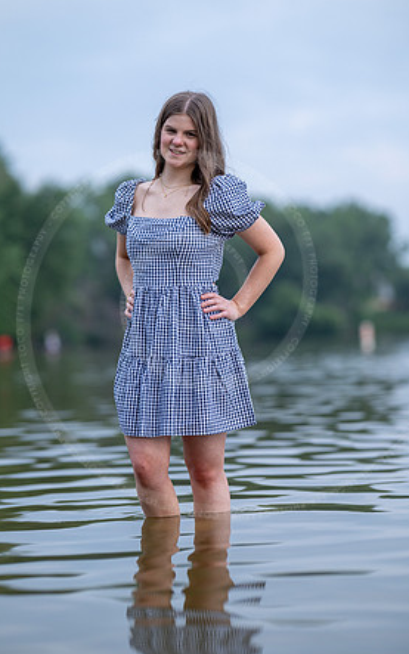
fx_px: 1569
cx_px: 216
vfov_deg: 23.6
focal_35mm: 88
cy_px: 328
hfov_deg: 14.9
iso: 500
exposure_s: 1/320
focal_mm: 85
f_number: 1.8
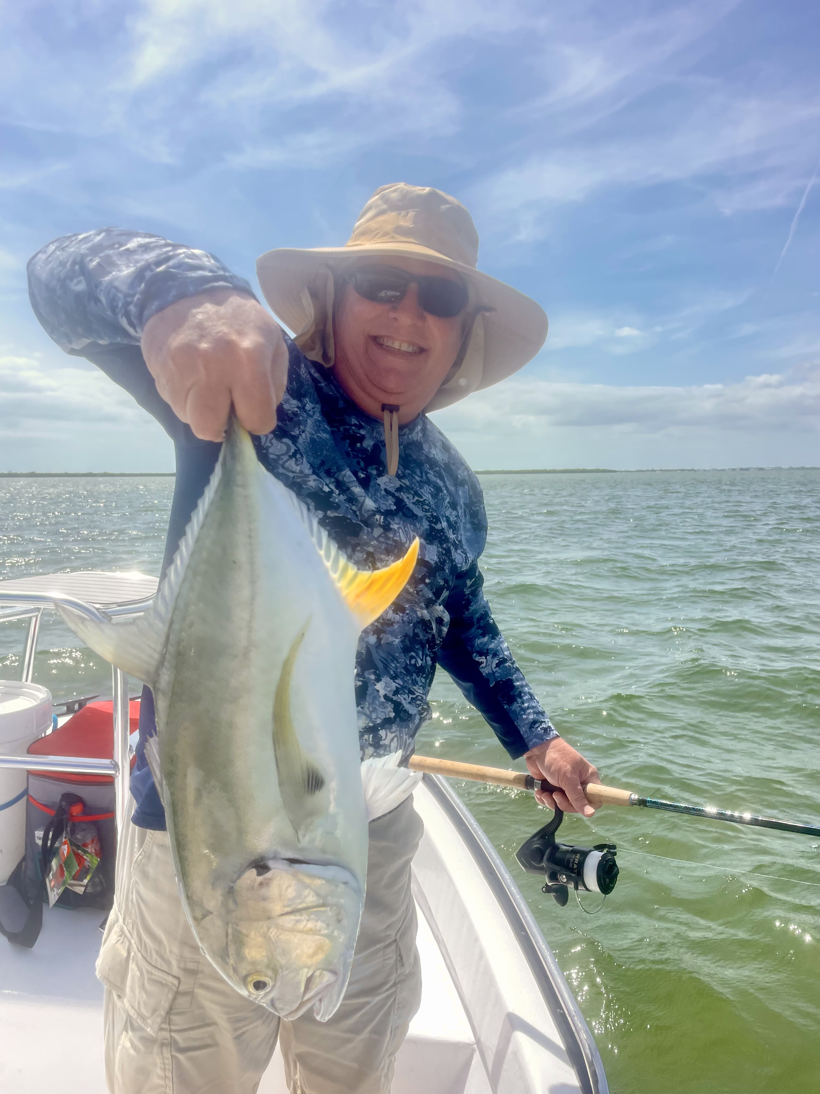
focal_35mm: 26
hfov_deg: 53.1
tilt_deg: -6.8
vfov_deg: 67.3
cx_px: 410
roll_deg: +2.0
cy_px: 547
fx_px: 821
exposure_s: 1/4464
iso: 32
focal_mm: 4.2
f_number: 1.6
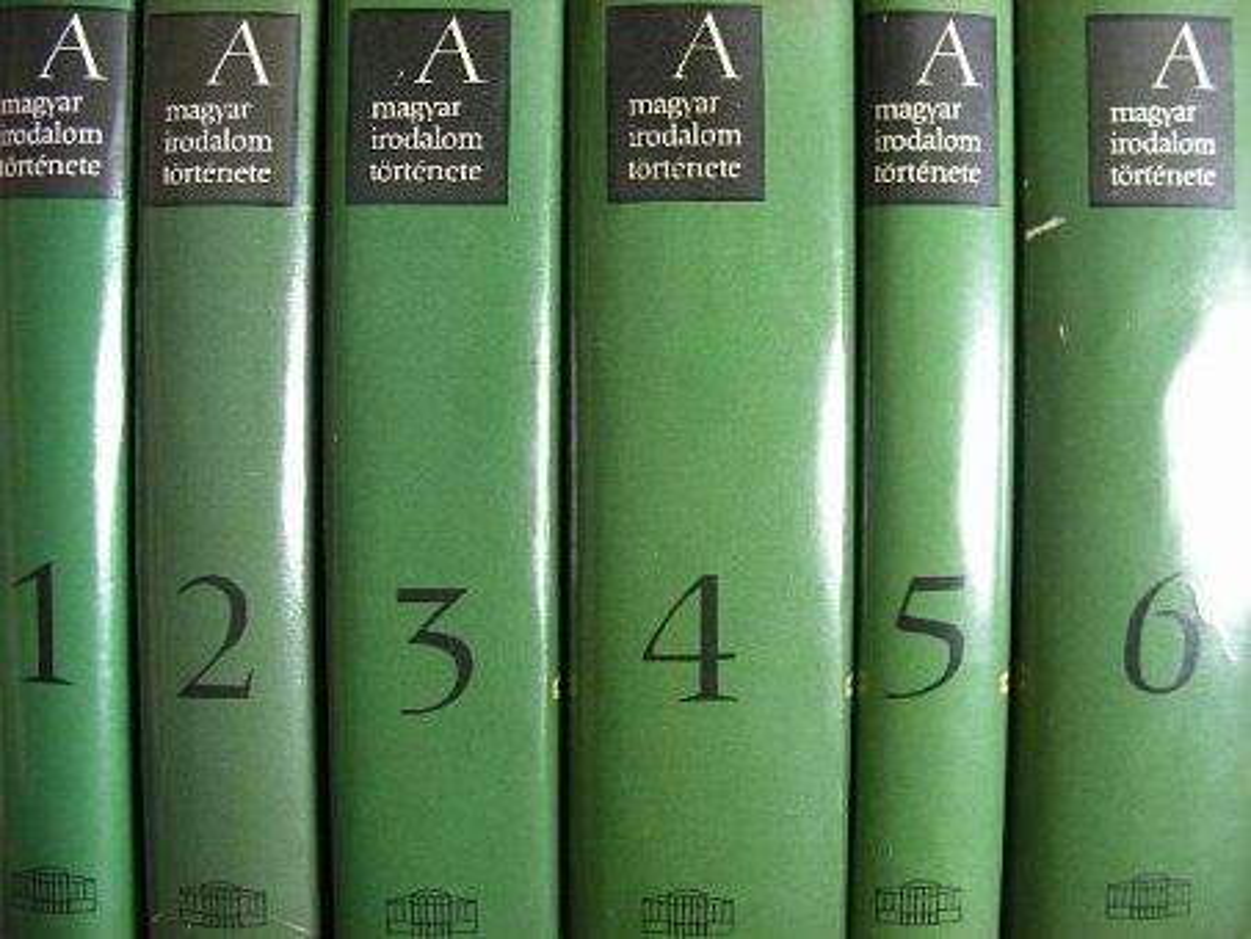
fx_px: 1374
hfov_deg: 49.0
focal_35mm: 38
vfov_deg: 37.7
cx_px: 626
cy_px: 470
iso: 100
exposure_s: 1/12.7
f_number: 3.5
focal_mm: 6.3
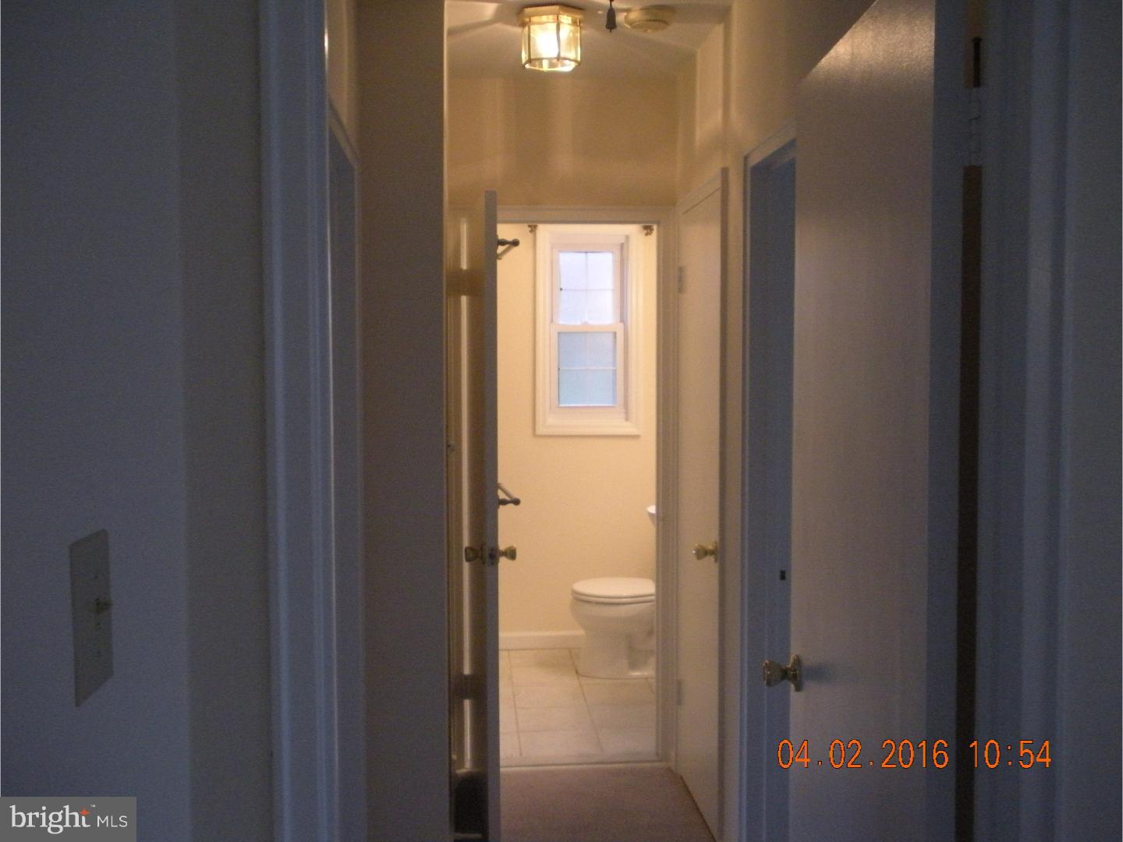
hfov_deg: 51.4
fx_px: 1168
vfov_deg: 39.7
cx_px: 562
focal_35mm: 36
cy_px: 421
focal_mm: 6.3
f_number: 3.5
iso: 400
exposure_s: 1/50.5
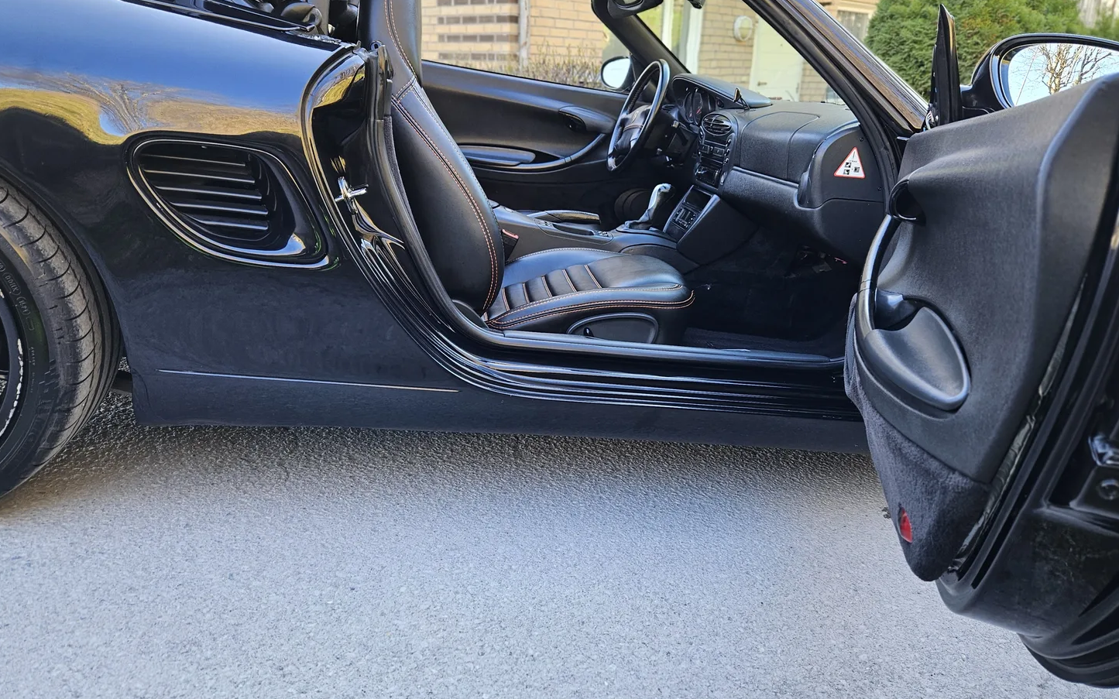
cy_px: 325
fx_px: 823
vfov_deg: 46.0
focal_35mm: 27
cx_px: 578
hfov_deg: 68.4
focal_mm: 5.4
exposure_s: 1/190
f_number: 1.8
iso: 100
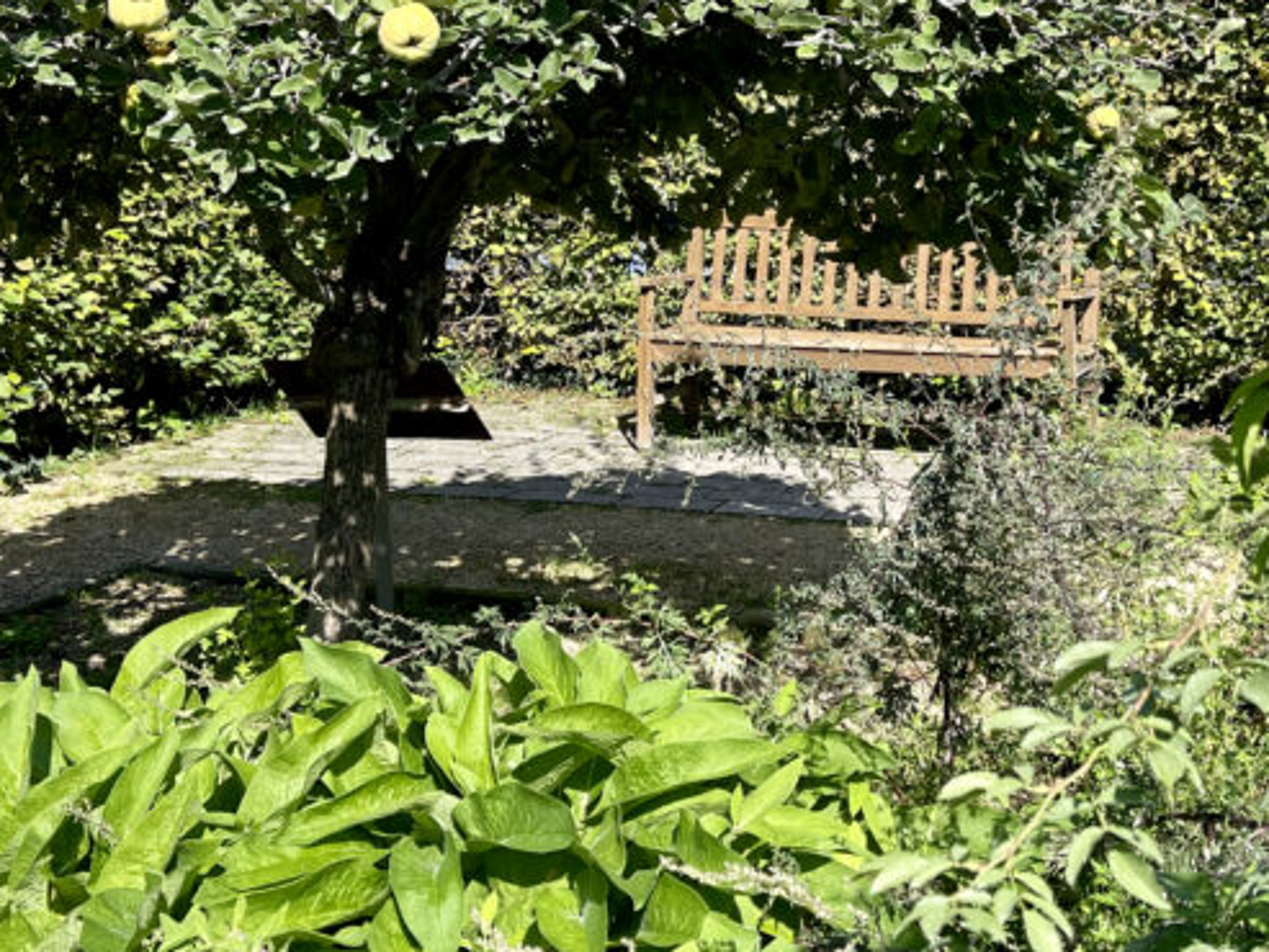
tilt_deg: -3.1
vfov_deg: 26.4
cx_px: 847
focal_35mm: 54
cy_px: 152
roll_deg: +1.0
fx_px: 1980
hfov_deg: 35.2
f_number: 1.6
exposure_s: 1/3003
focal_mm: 5.1
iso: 50
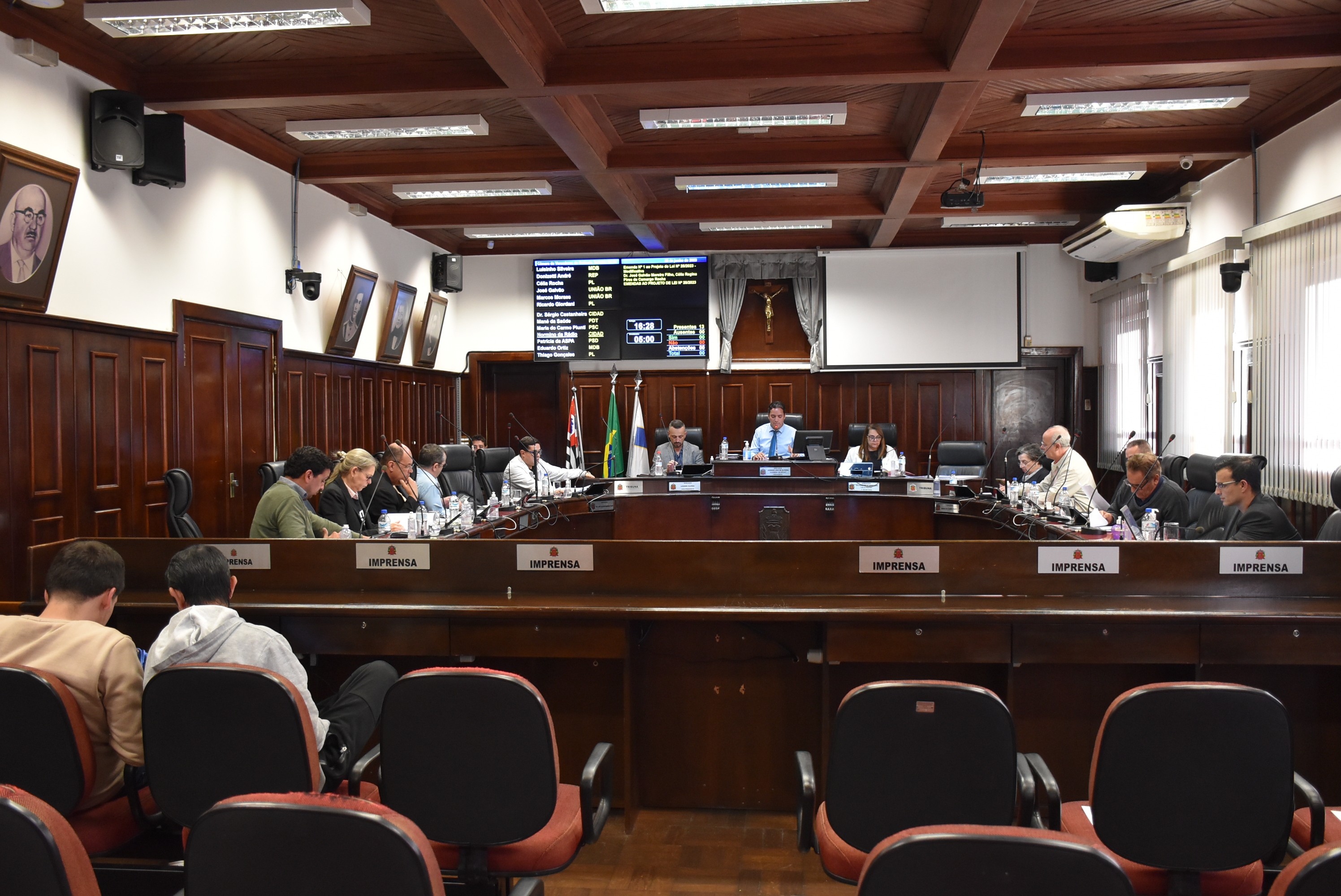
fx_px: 1230
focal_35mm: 33
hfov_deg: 57.2
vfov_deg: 40.0
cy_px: 448
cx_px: 670
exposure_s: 1/60
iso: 1600
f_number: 3.5
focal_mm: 22
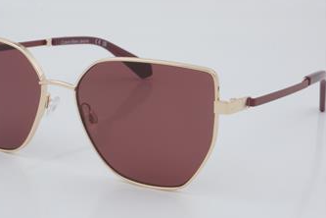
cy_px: 110
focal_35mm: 90
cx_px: 137
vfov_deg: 15.2
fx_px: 815
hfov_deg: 22.6
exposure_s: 1/3
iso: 100
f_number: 32
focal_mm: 50
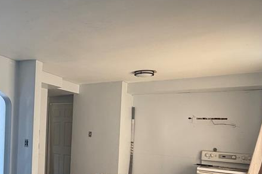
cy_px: 135
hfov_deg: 52.8
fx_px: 247
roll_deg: -4.5
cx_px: 58
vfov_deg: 37.7
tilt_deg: +0.9
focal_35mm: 34
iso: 320
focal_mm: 2.22
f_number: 2.2
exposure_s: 1/115
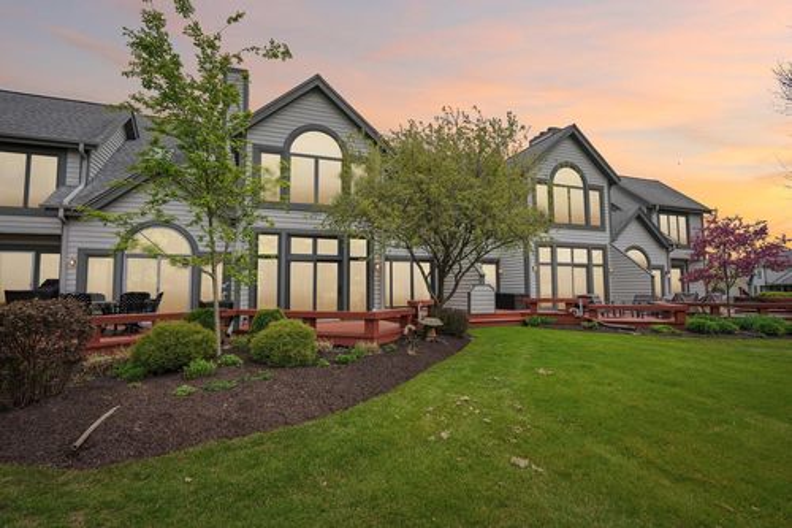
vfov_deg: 68.8
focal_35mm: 18
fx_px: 385
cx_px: 396
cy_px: 264
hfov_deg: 91.6
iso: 100
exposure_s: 1/160
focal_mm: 17.5
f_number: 6.3
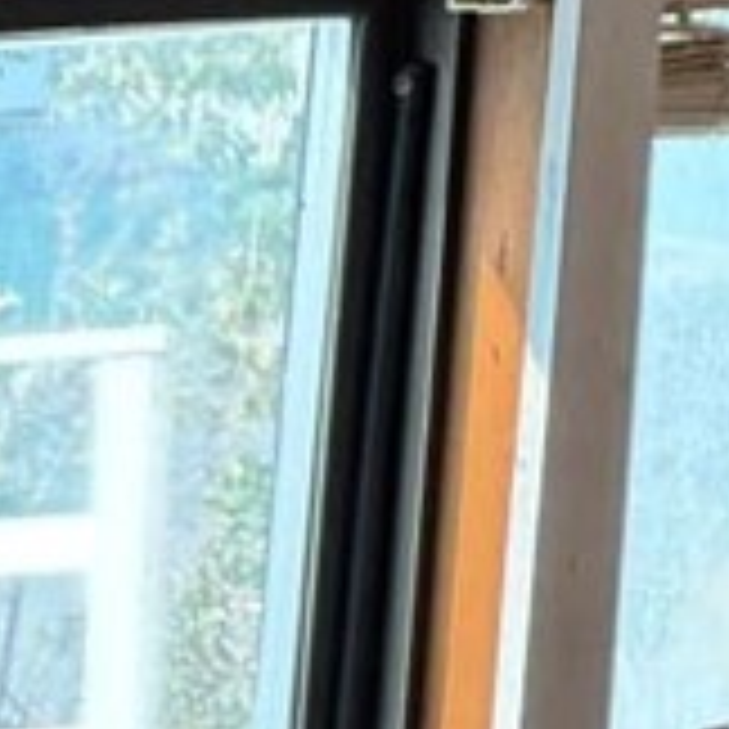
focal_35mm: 209
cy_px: -1357
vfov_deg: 7.5
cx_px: 2756
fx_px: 4980
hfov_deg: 6.8
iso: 100
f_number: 1.78
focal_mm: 6.76
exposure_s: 1/188
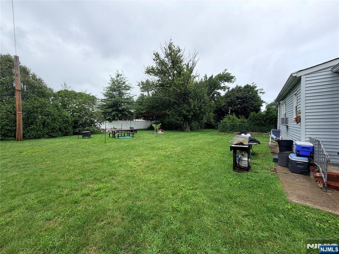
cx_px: 170
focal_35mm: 14
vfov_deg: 85.7
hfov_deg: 102.1
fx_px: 137
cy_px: 127
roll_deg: +2.0
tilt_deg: -2.1
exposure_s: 1/770
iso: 32
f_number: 2.2
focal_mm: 2.22
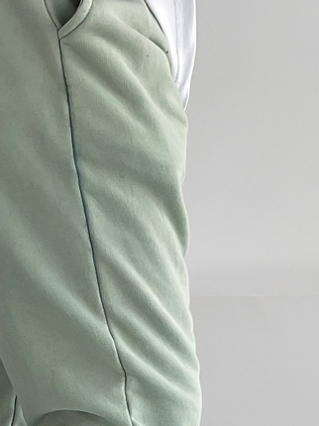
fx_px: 1328
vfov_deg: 17.5
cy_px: 480
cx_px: 56
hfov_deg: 13.6
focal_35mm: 108
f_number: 1.8
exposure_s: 1/120
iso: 16
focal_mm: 3
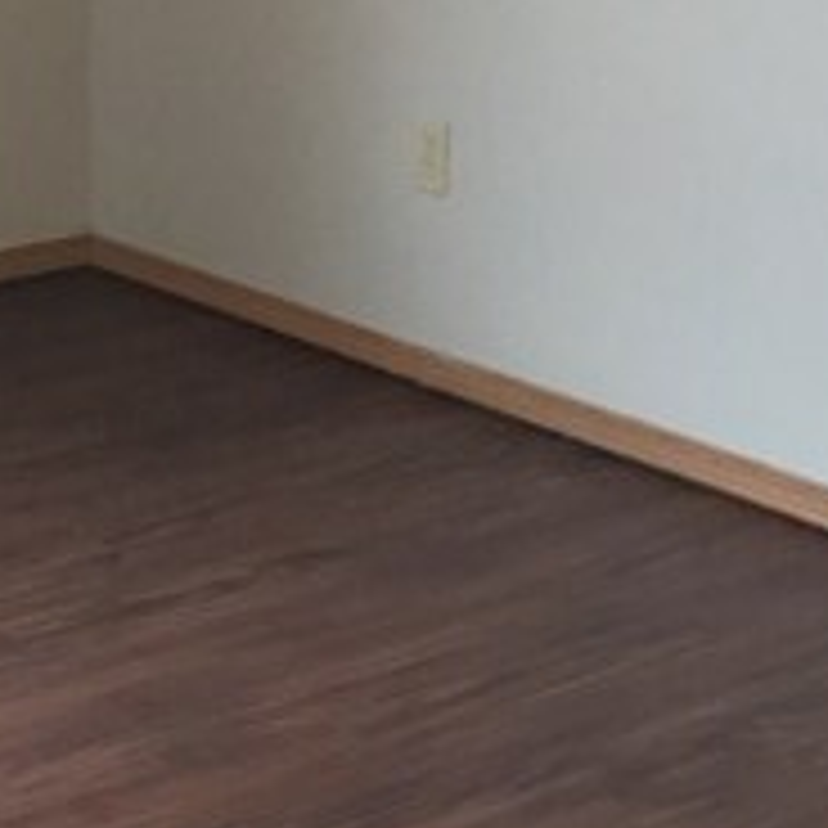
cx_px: 176
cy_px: -22
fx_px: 2896
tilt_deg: -9.4
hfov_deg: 16.2
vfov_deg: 15.9
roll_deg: +0.0
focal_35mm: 107
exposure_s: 1/16
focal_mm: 4.15
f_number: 2.2
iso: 200
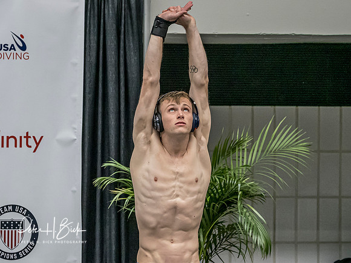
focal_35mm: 596
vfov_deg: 2.5
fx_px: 6039
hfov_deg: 3.3
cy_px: 168
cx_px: 166
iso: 2500
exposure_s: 1/1000
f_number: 2.8
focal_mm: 200
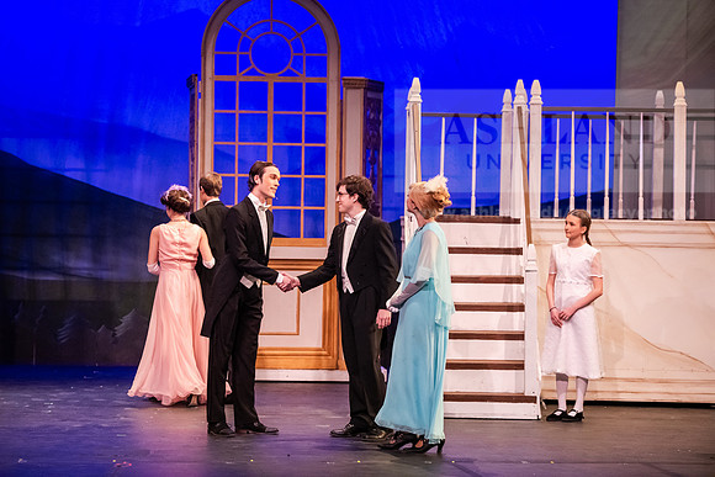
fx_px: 2086
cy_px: 238
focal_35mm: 105
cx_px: 358
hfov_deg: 19.5
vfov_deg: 13.0
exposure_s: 1/200
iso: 4000
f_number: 3.2
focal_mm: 105
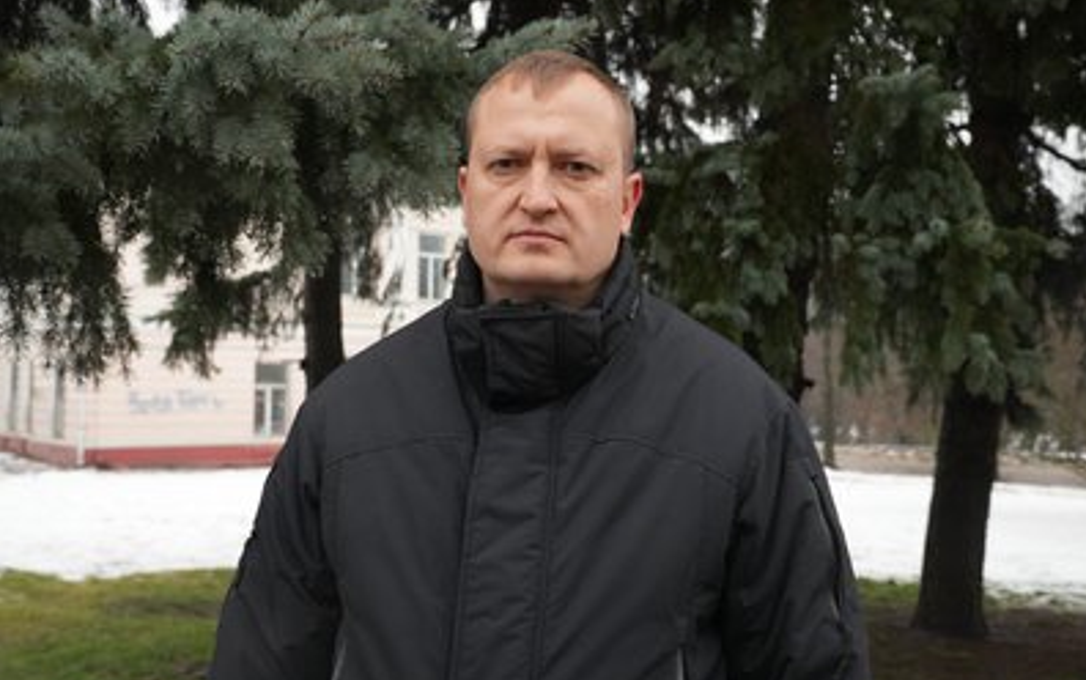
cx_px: 546
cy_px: 336
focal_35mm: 36
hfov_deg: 54.0
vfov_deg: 35.4
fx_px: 1066
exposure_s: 1/50
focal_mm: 35
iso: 320
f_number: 6.3
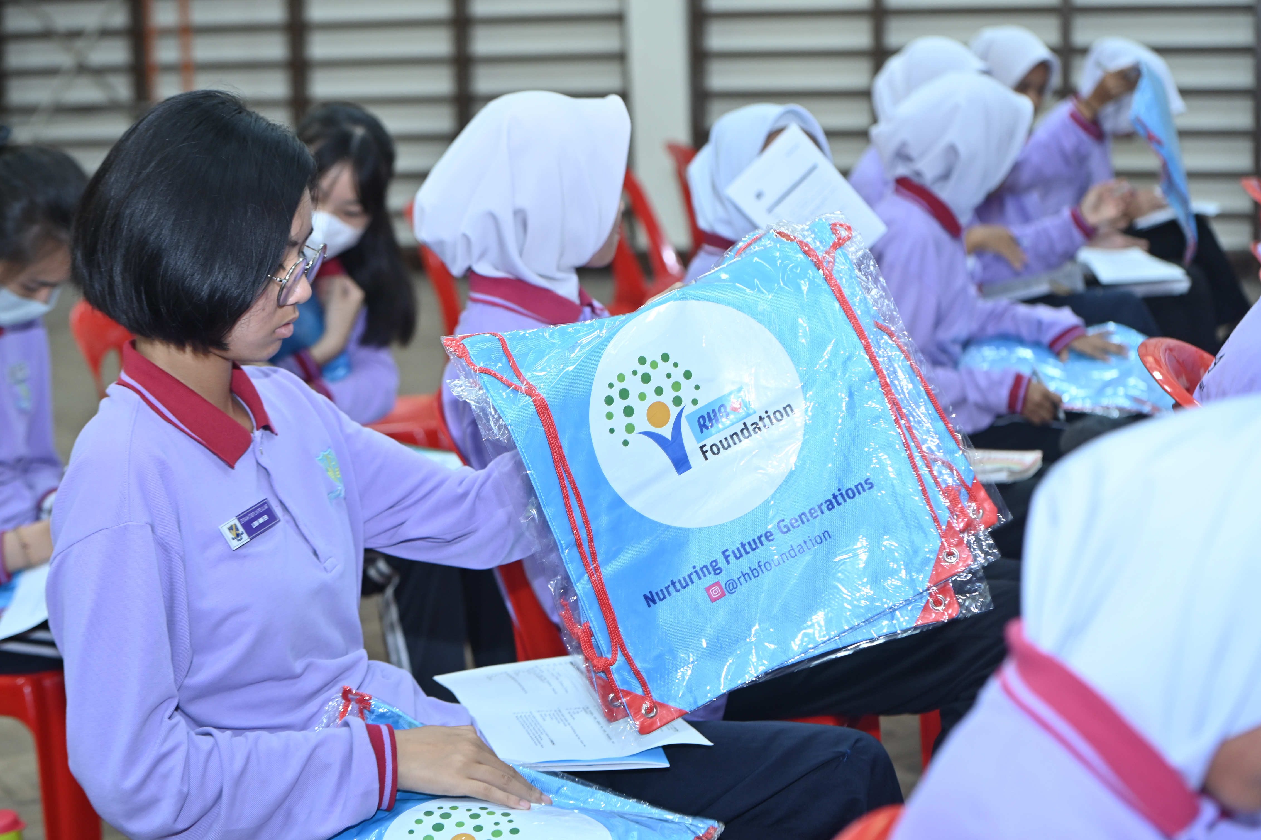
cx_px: 630
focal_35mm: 70
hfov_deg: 28.9
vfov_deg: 19.4
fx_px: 2451
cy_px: 420
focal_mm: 70
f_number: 4.5
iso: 1000
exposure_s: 1/125
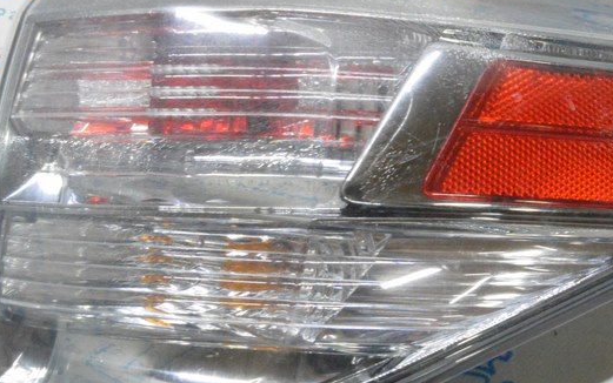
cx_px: 427
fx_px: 1153
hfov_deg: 29.5
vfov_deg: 18.9
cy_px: 164
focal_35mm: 69
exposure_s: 1/15
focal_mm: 23
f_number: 20
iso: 6400
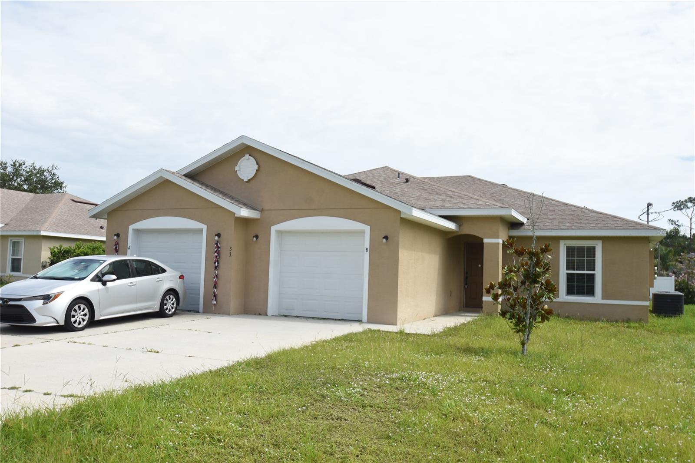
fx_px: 579
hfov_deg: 61.9
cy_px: 232
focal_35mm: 30
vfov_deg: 43.6
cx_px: 348
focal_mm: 20
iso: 100
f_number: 7.1
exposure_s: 1/200
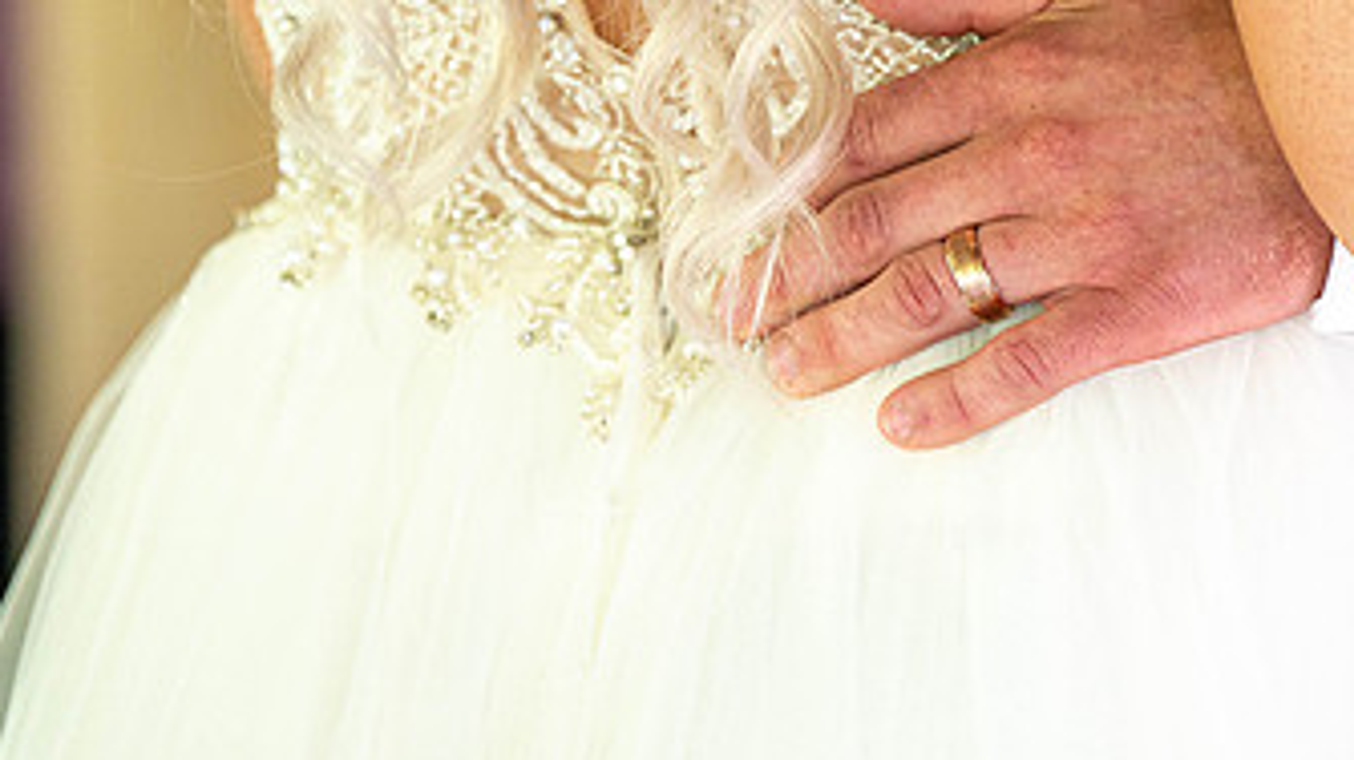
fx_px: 15178
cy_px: 166
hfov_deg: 5.1
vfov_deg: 2.9
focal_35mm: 423
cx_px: 717
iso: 720
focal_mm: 200
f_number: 2.8
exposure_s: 1/250
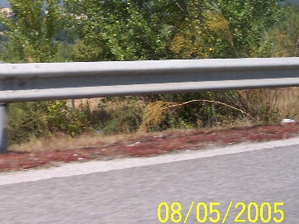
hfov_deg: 22.3
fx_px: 725
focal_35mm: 84
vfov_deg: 17.3
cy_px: 26
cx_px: -12
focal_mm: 8
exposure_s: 1/700
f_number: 4.8
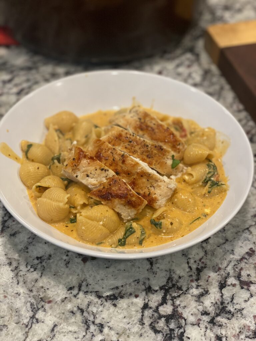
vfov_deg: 36.8
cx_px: 128
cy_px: 170
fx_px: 513
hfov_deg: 28.0
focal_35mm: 52
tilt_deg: -45.5
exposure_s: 1/60
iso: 160
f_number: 2
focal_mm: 6
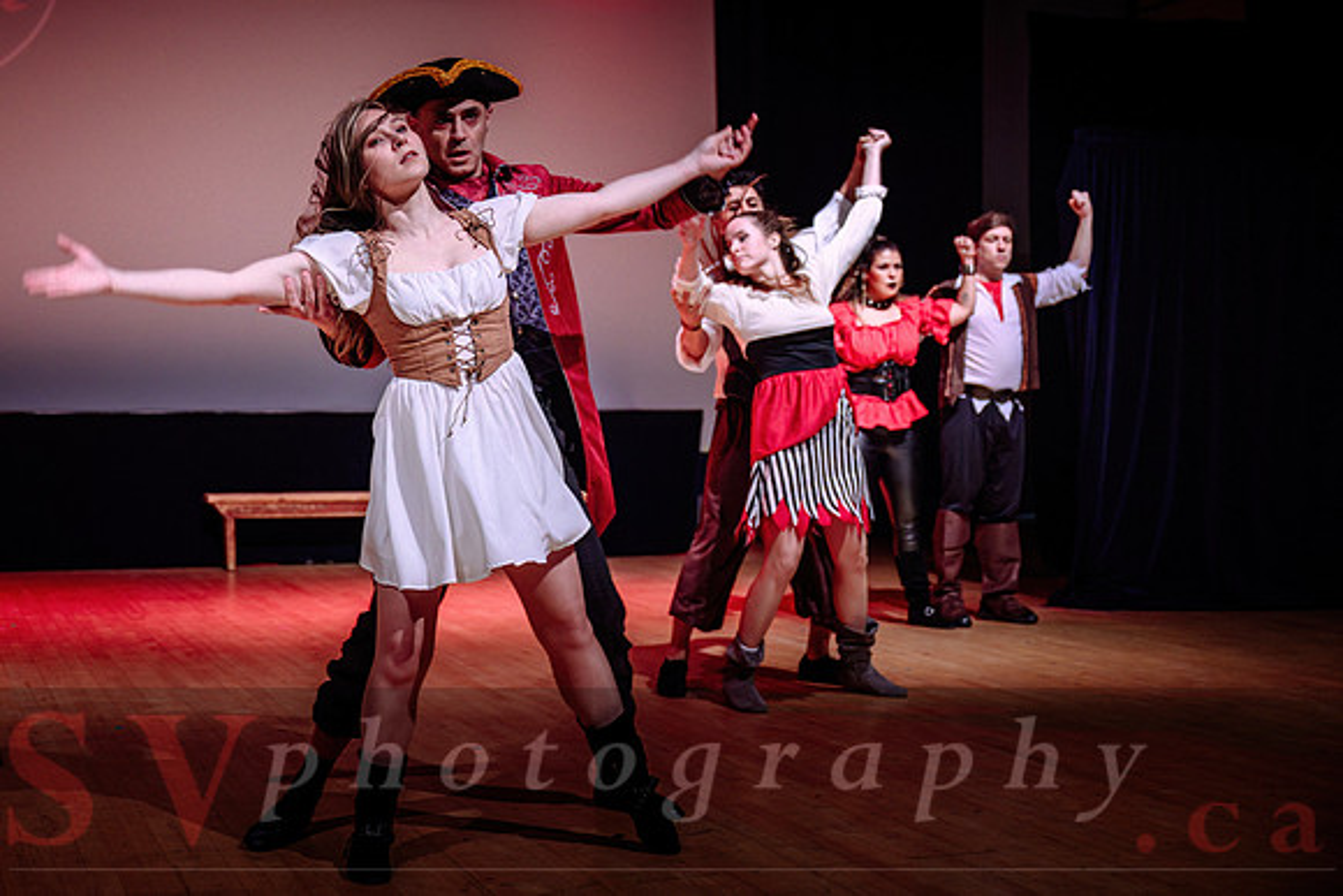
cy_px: 433
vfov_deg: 24.7
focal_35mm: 55
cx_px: 541
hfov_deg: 36.1
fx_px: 2050
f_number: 2.8
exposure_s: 1/250
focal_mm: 46
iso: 1600
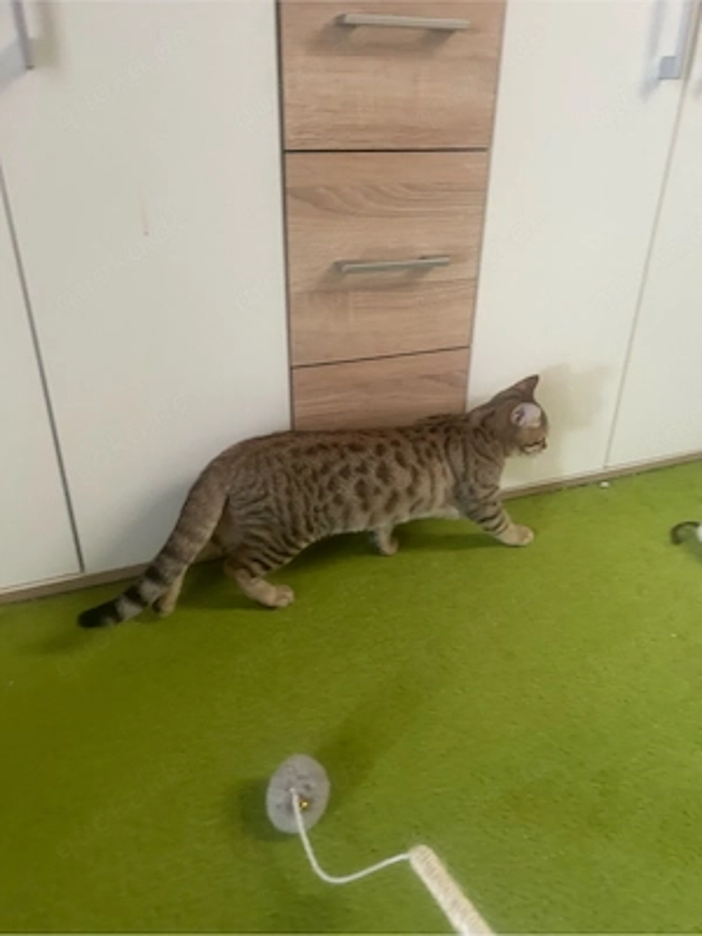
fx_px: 703
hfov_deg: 53.1
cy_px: 468
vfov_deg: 67.3
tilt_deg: -28.8
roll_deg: -0.8
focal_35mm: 26
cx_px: 351
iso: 320
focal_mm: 5.7
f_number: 1.5
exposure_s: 1/60
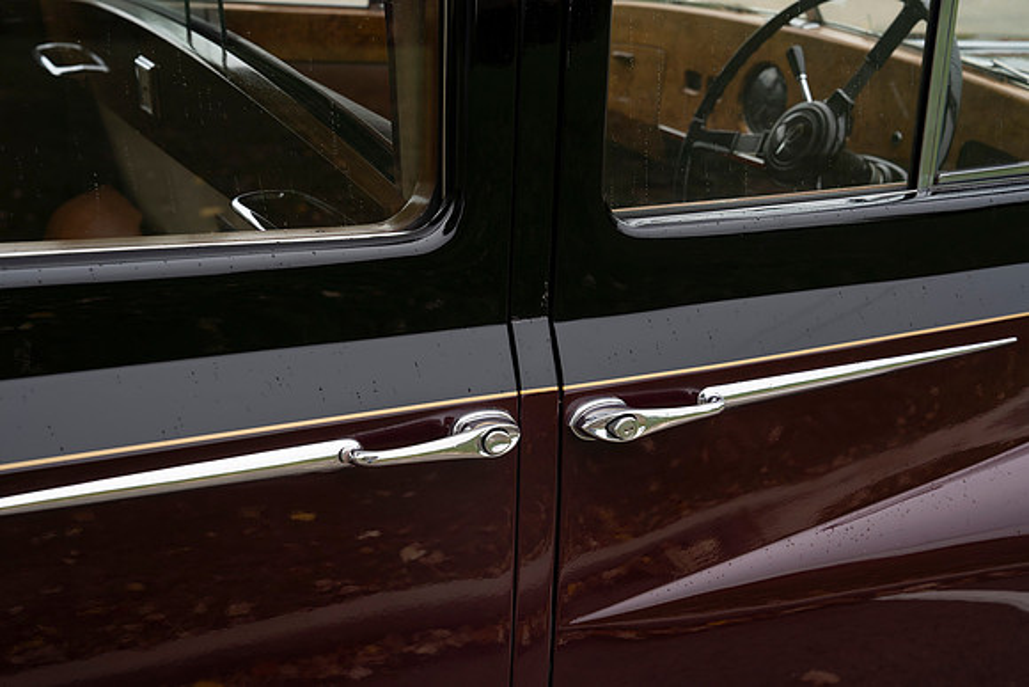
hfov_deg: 38.2
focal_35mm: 52
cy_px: 344
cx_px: 514
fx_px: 1487
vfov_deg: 26.0
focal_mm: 52
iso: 200
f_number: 5.6
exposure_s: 1/250
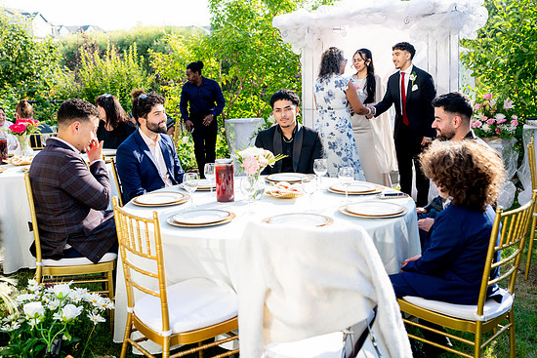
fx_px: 582
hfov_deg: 49.5
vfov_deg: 34.2
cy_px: 170
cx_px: 262
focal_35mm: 39
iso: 200
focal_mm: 37
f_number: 3.5
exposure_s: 1/640
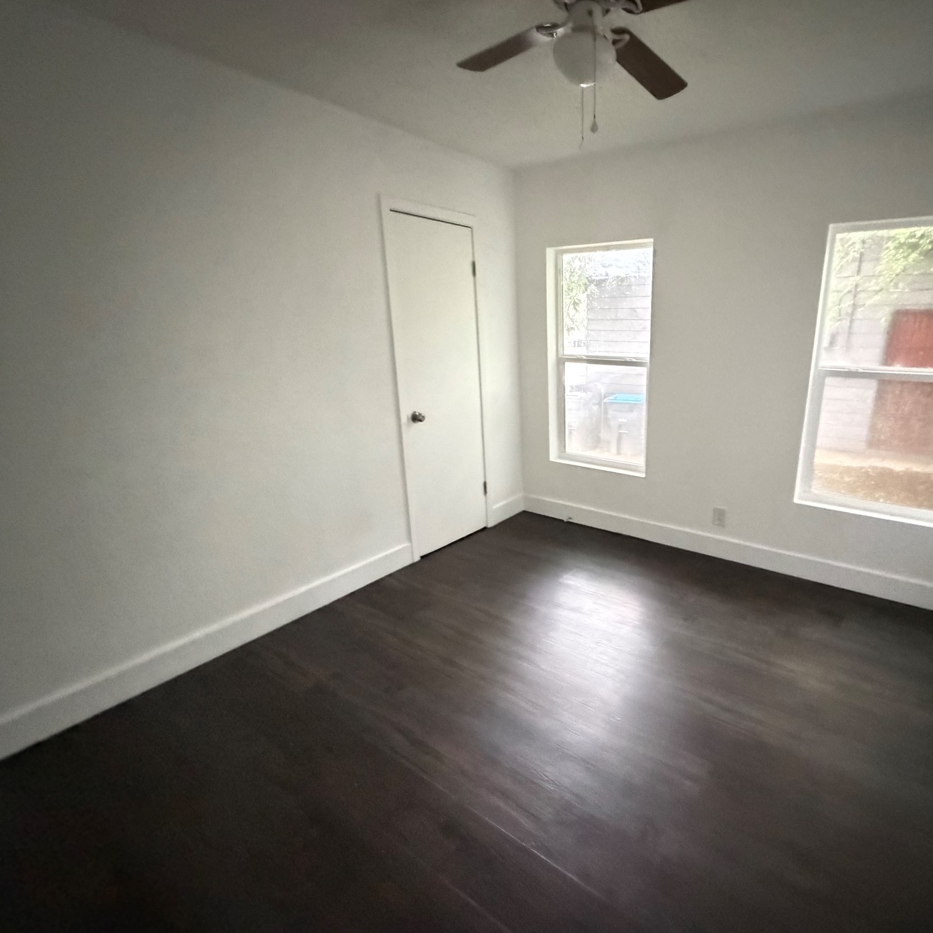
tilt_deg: -17.0
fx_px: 518
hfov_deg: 82.3
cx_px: 584
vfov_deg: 84.0
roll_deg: +0.0
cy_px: 466
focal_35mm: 17
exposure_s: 1/25
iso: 3200
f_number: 2.2
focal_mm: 2.22
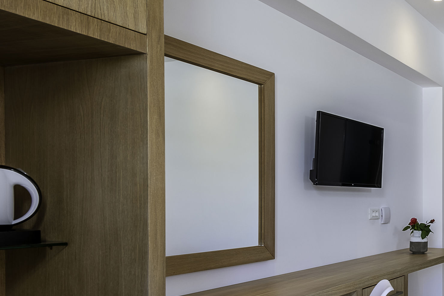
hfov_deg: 39.1
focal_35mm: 39
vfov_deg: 33.5
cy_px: 222
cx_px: 506
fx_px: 481
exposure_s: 1/160
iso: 100
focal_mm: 14
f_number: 10
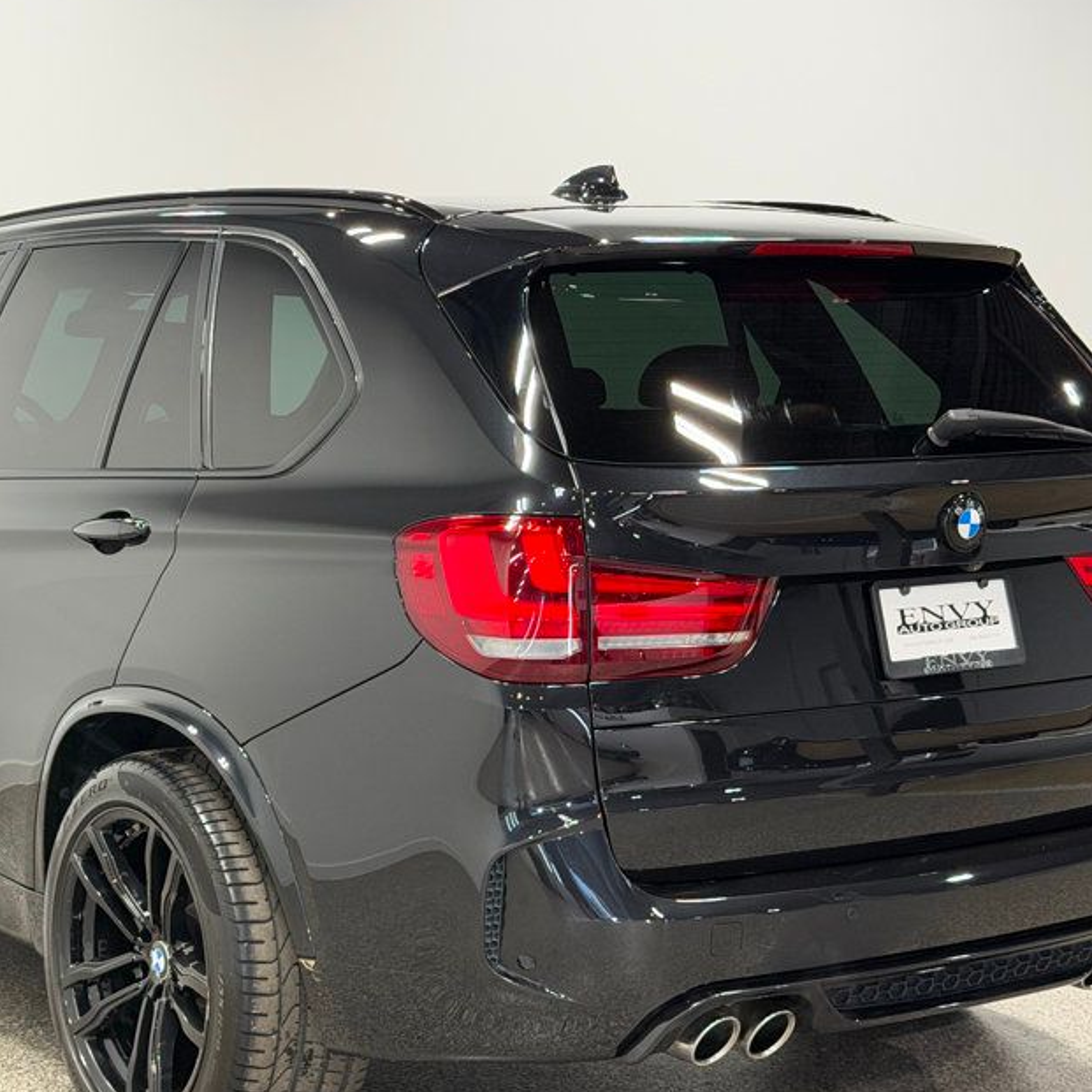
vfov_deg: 24.6
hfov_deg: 24.6
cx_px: 390
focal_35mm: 70
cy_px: 593
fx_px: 2498
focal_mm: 6.76
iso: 80
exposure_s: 1/145
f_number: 1.78
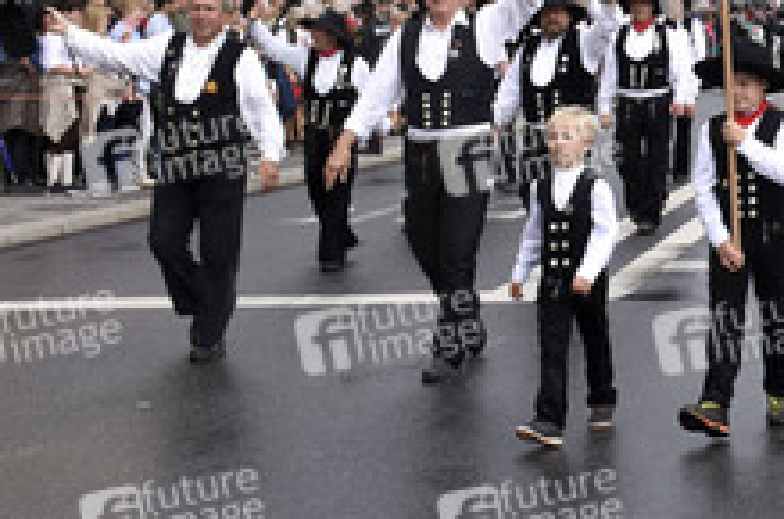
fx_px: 2151
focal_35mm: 99
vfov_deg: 13.6
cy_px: 64
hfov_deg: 20.0
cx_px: 793
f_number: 9
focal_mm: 32
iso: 160
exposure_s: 1/160
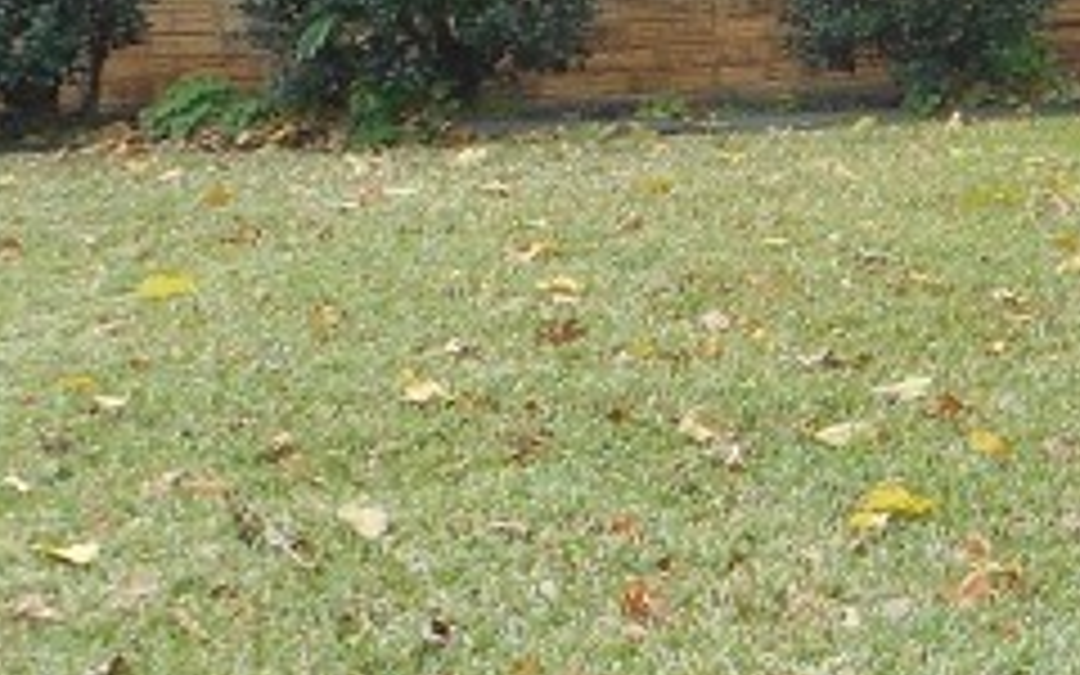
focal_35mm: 113
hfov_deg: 16.6
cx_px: 1678
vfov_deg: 11.3
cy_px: -220
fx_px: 3326
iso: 80
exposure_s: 1/60
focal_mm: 4.5
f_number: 3.7
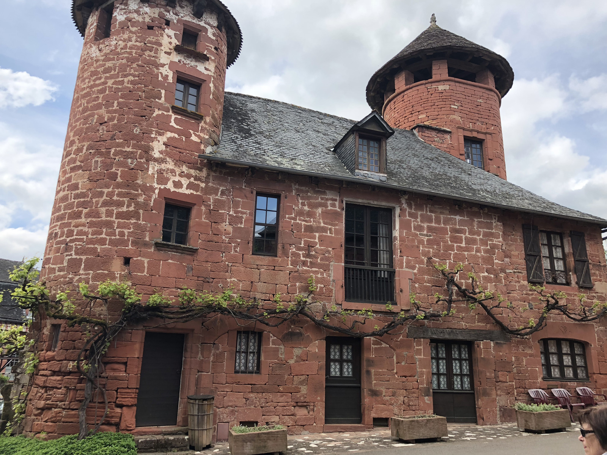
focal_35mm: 28
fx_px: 491
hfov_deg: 63.4
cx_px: 304
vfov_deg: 49.7
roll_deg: -0.1
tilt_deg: +18.0
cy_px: 228
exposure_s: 1/649
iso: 20
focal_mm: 4
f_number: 1.8
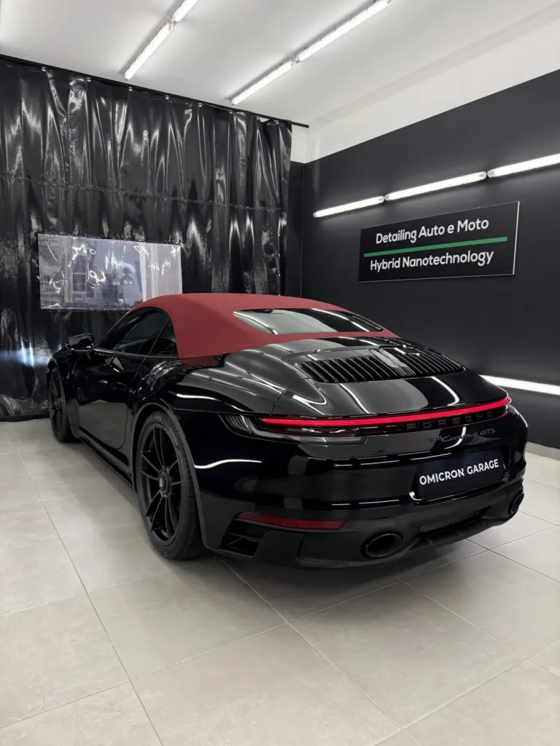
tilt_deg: -6.9
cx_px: 280
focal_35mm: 24
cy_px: 373
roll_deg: -0.8
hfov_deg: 56.8
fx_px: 518
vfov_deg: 71.6
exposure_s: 1/100
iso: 200
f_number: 1.78
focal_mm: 6.76
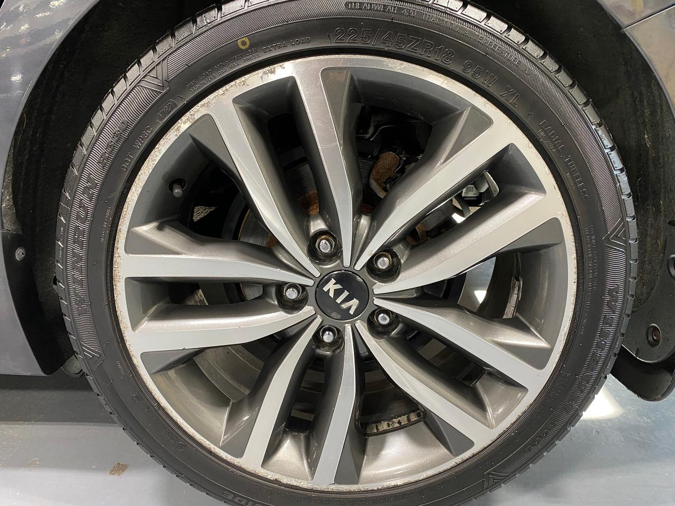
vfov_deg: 53.1
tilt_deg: -18.3
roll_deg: -0.3
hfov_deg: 67.3
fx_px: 507
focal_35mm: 26
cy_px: 253
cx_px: 338
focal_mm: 4.25
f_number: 1.8
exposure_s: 1/60
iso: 250
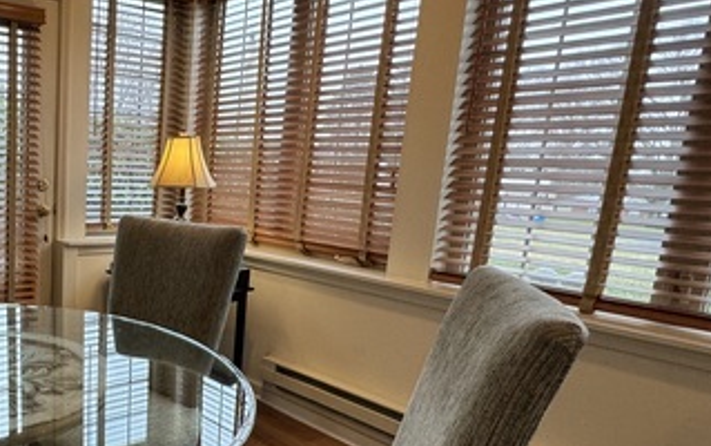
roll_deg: -1.4
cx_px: 79
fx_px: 601
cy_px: 270
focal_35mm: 31
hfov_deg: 53.9
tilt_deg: -10.0
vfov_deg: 40.5
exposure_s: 1/120
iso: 160
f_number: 2.2
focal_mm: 2.22
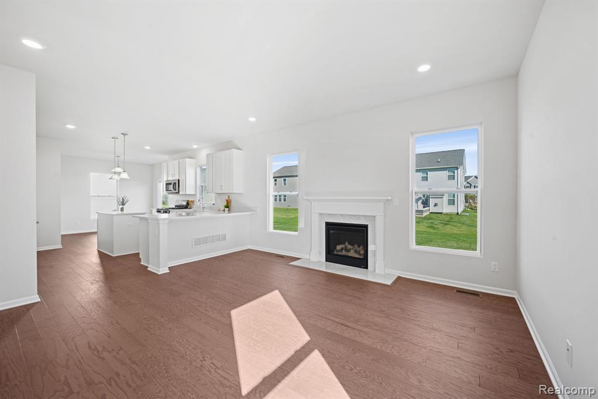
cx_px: 299
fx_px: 233
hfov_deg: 104.2
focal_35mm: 14
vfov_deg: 81.2
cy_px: 200
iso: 80
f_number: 9
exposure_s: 1/5
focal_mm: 14
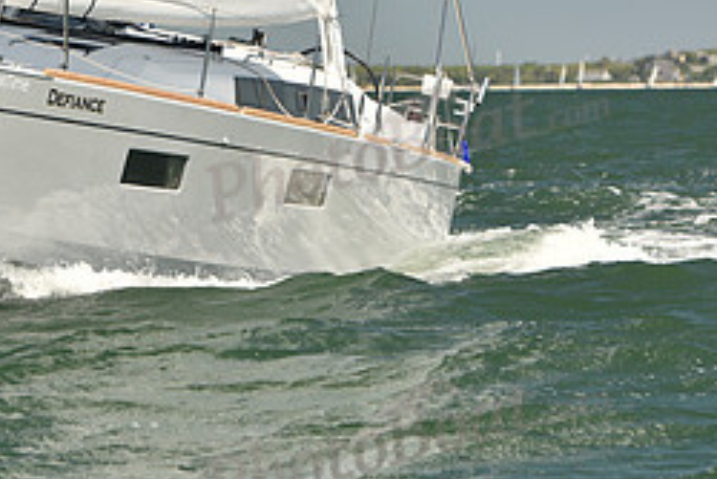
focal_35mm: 283
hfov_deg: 7.3
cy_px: 39
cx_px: 60
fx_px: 5639
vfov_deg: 4.9
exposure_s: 1/800
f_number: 5
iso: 250
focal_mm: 122
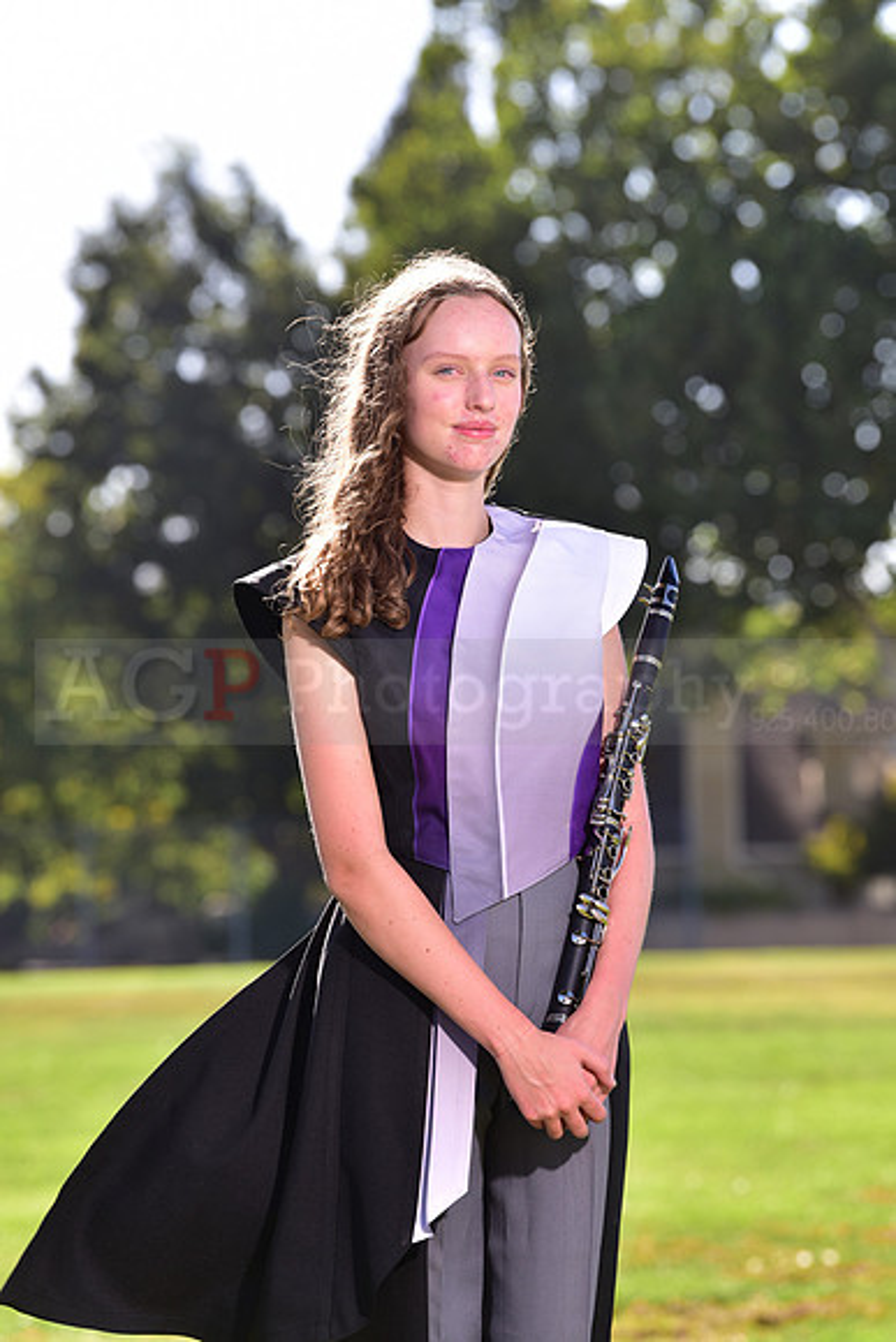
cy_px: 671
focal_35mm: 165
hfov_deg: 8.3
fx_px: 6156
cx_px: 448
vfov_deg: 12.4
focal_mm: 165
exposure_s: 1/200
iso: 100
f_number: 5.6
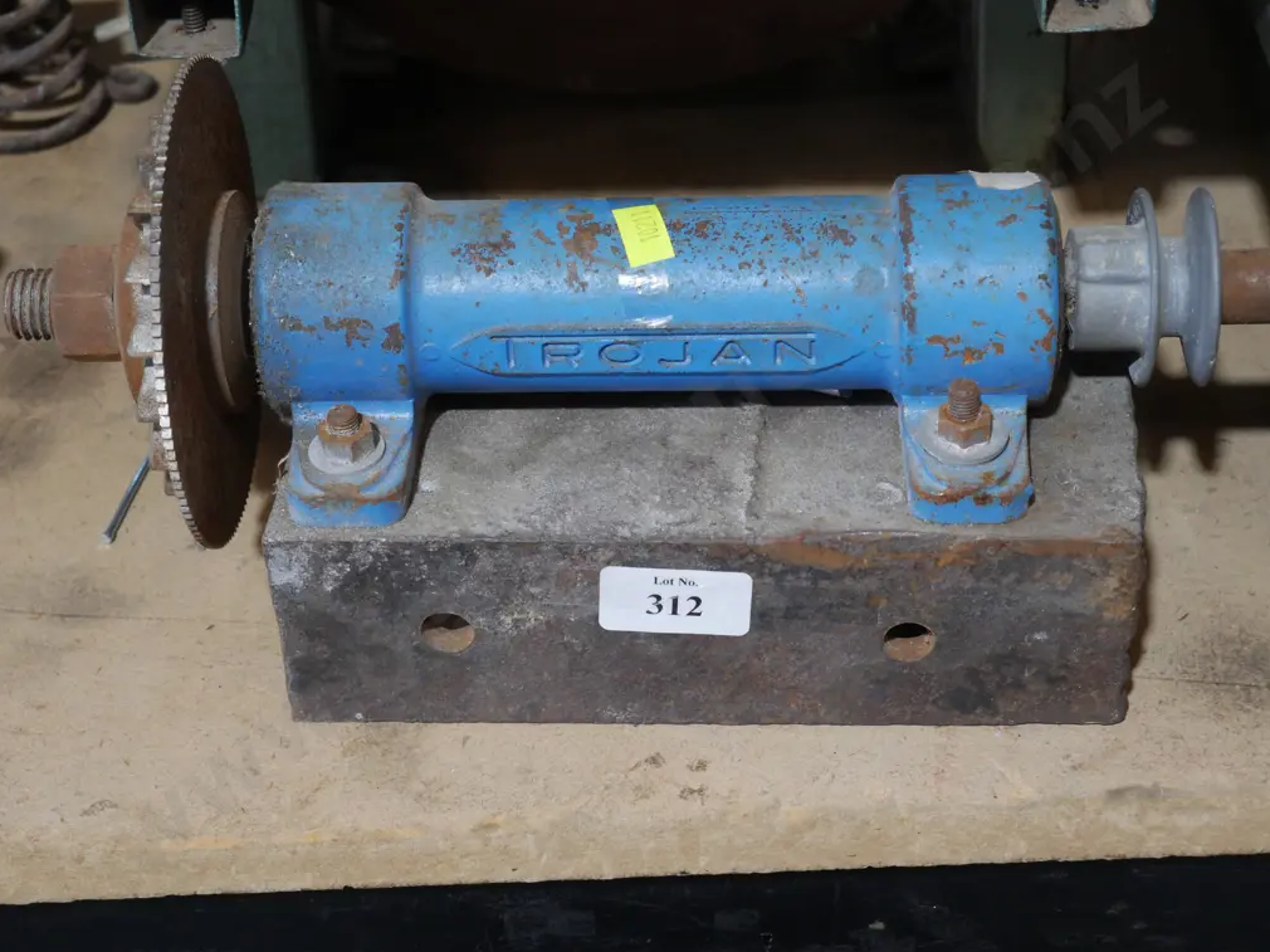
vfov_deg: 21.3
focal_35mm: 69
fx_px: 2531
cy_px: 471
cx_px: 636
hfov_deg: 28.2
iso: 1250
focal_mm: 34
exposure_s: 1/80
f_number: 5.4
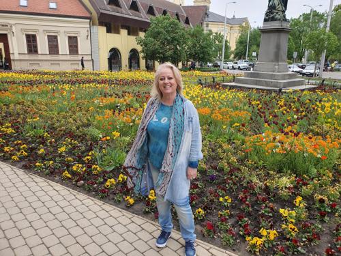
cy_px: 128
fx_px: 256
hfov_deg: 67.3
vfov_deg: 53.1
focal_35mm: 26
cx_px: 170
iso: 50
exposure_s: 1/326
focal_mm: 4.32
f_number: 2.4
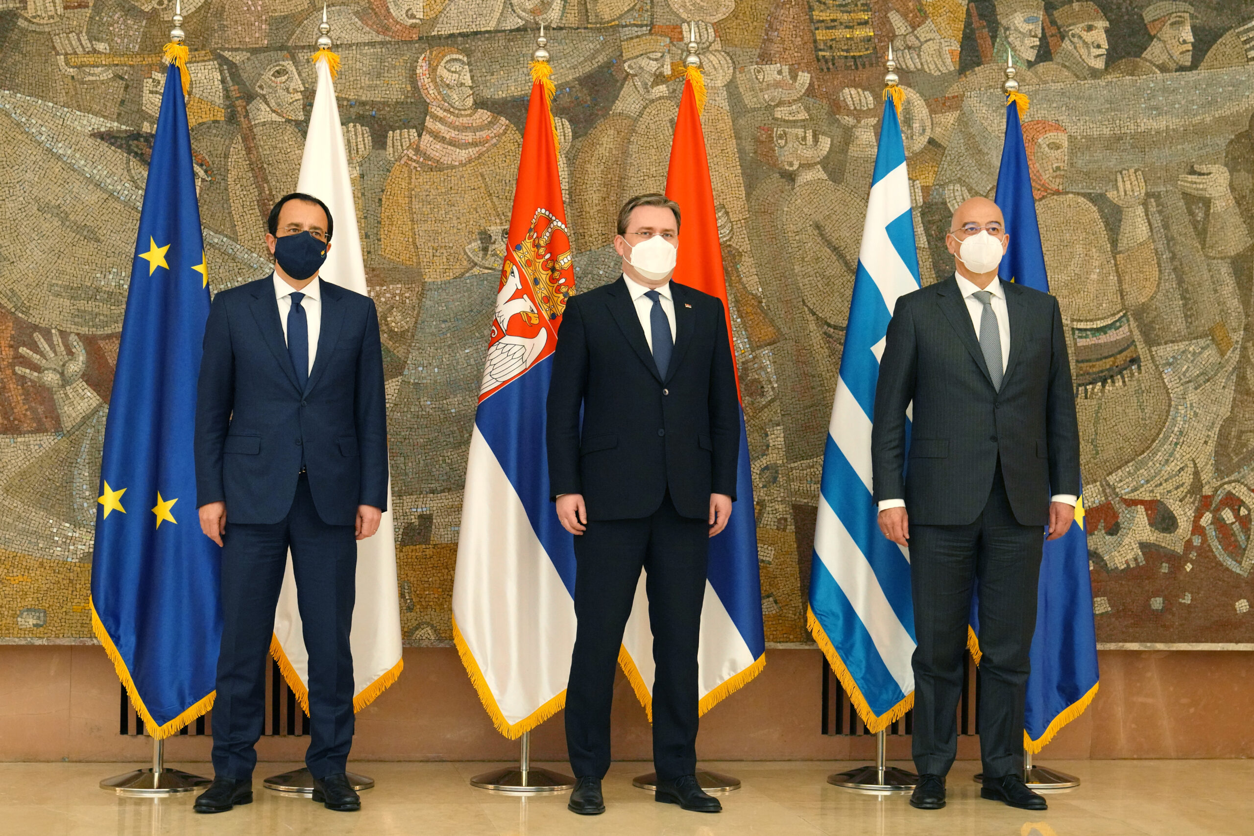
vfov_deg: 25.5
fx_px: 1846
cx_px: 627
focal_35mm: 53
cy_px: 418
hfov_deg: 37.5
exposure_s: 1/320
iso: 4000
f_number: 3.5
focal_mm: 53
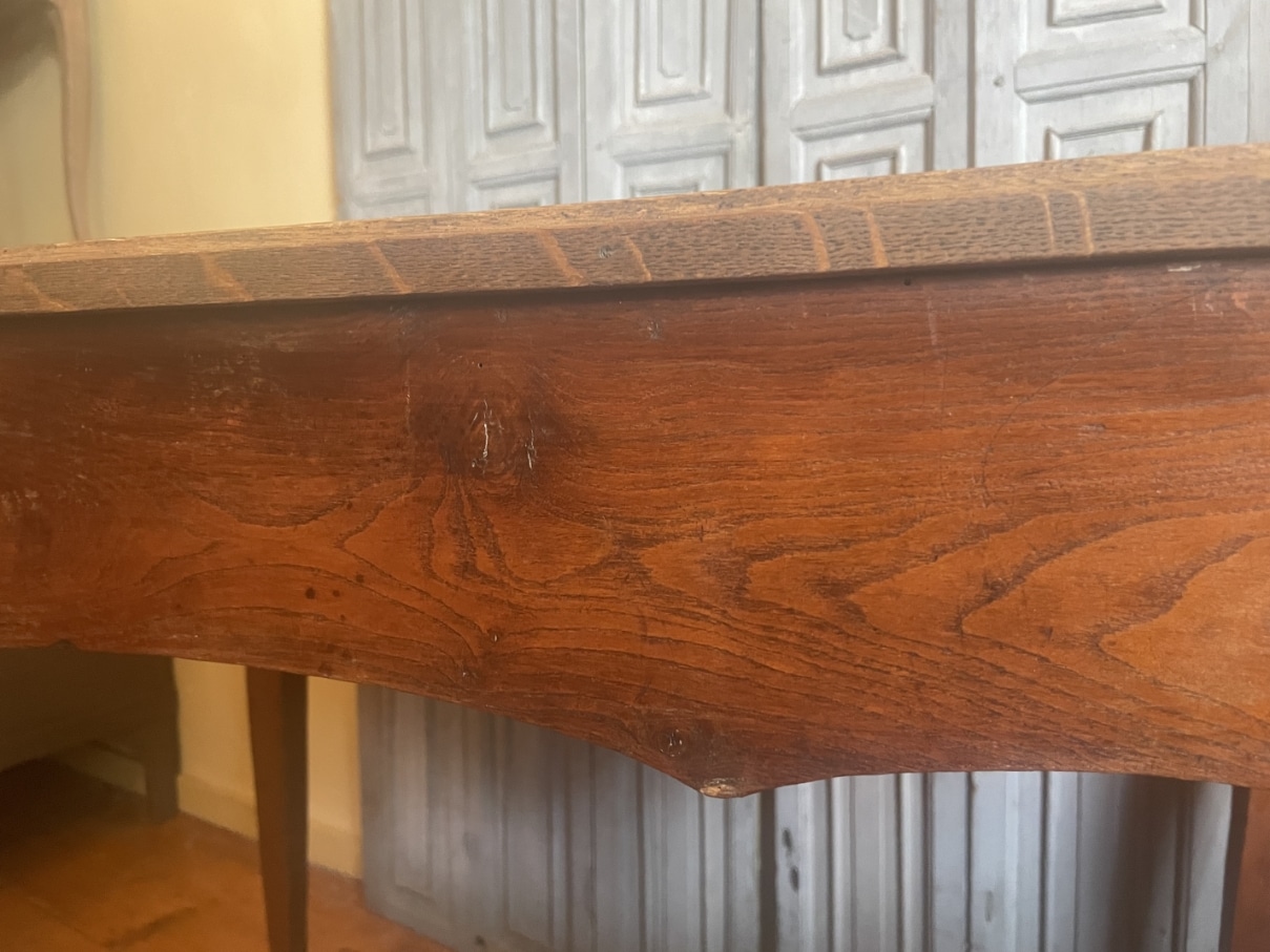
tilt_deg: -6.0
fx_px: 954
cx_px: 635
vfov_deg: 53.1
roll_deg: +2.1
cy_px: 476
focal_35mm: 26
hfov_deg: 67.3
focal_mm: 4.2
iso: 500
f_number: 1.6
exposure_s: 1/50
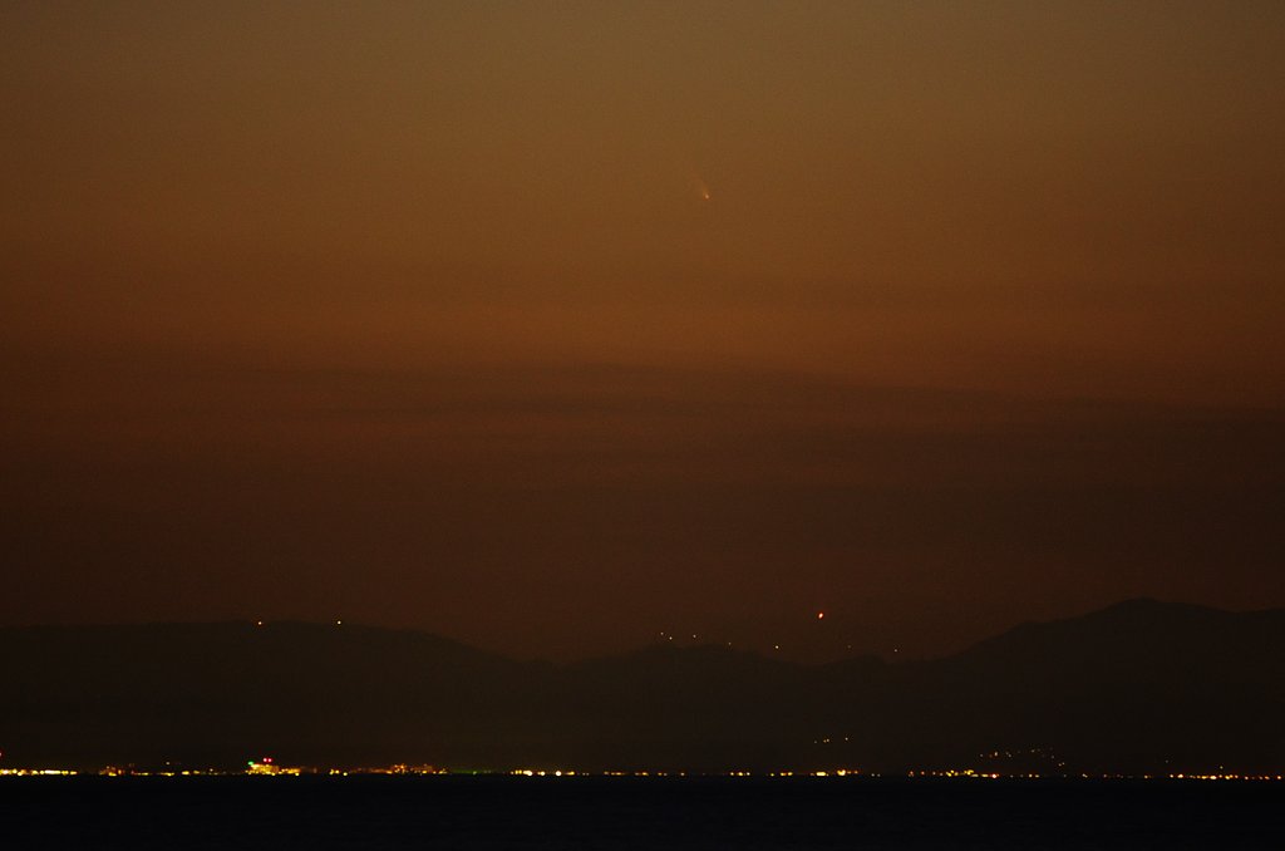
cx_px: 642
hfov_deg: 6.9
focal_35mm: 300
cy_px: 426
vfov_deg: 4.6
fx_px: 10685
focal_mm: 200
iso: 800
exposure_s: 2
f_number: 2.8
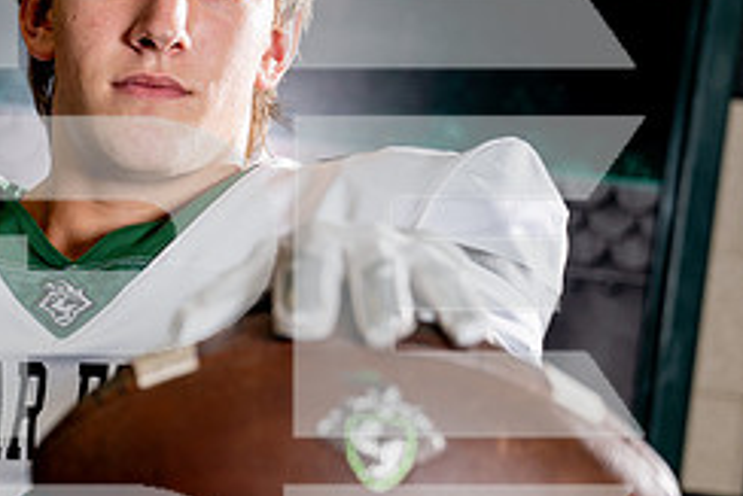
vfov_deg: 7.6
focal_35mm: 180
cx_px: -131
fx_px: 3717
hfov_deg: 11.2
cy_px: 278
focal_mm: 70
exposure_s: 1/250
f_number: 4
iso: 100
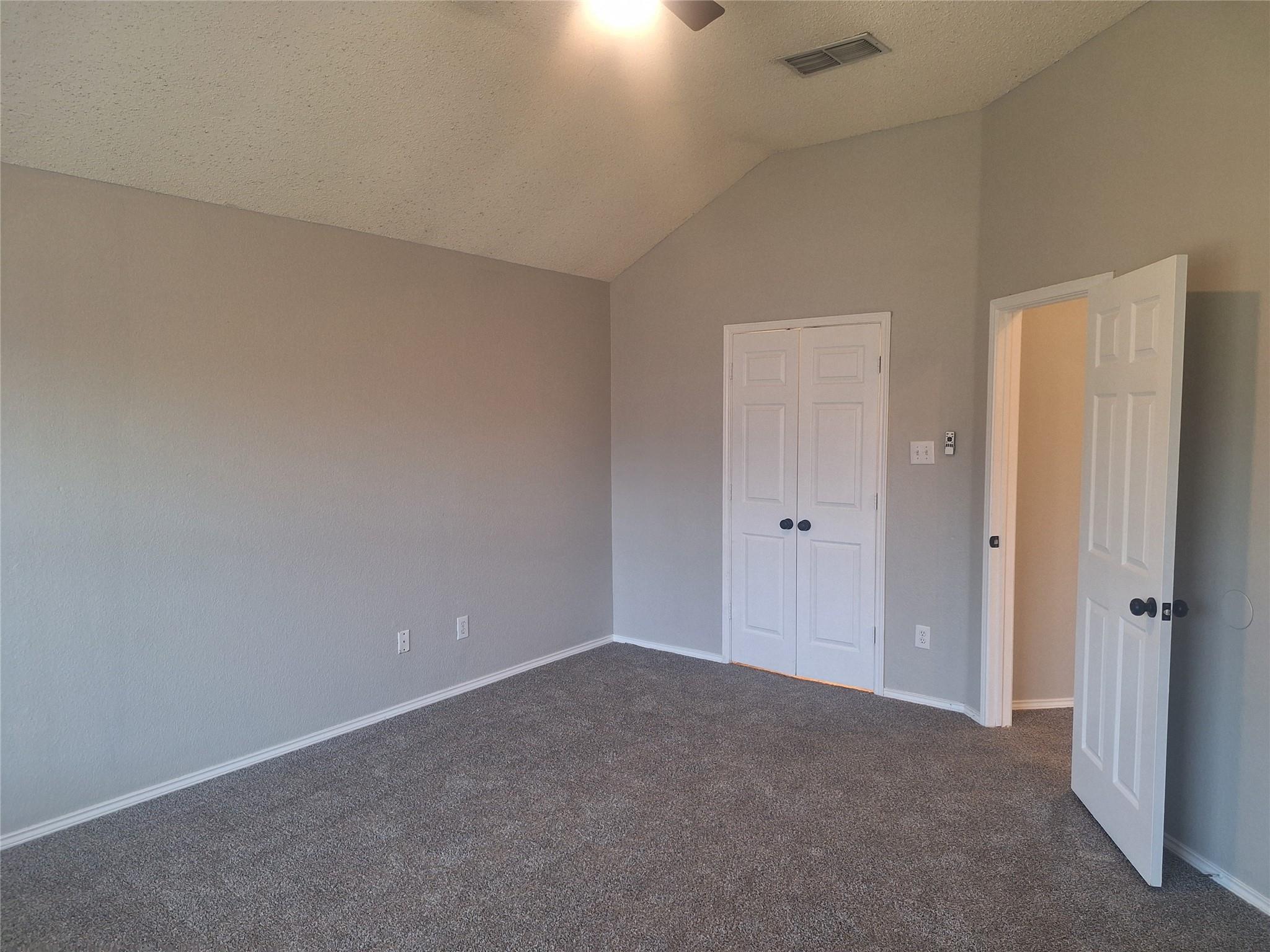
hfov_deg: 73.9
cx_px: 635
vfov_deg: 58.9
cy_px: 476
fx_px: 844
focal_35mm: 23
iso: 160
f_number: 1.8
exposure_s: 1/40
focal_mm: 5.54
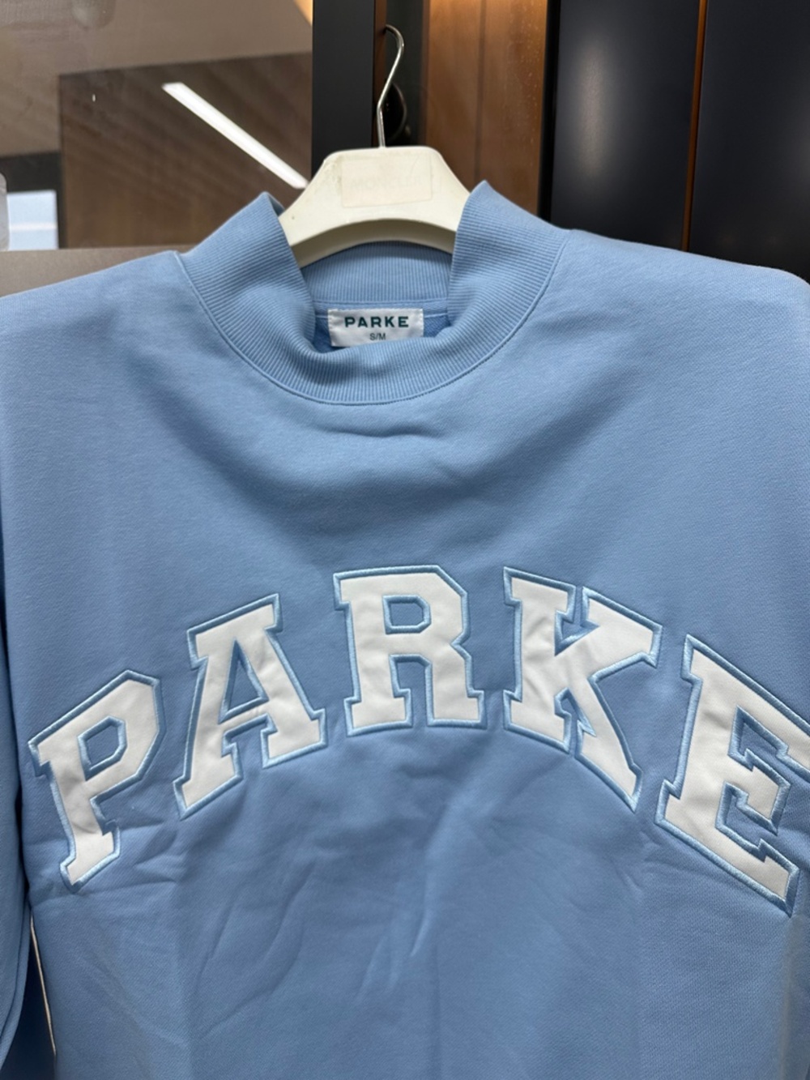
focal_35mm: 24
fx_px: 749
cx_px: 405
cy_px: 540
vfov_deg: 71.6
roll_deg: -2.8
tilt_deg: -8.9
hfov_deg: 56.8
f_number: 1.78
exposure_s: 1/100
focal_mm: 6.86
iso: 100
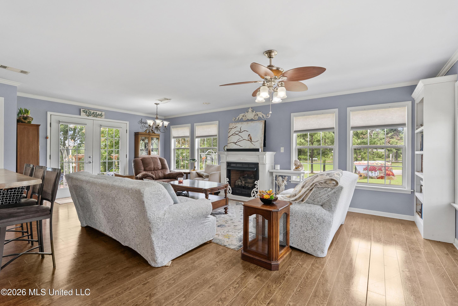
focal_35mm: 16
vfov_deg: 73.8
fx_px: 204
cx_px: 229
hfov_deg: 96.7
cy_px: 153
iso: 800
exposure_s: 1/25
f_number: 9
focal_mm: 16
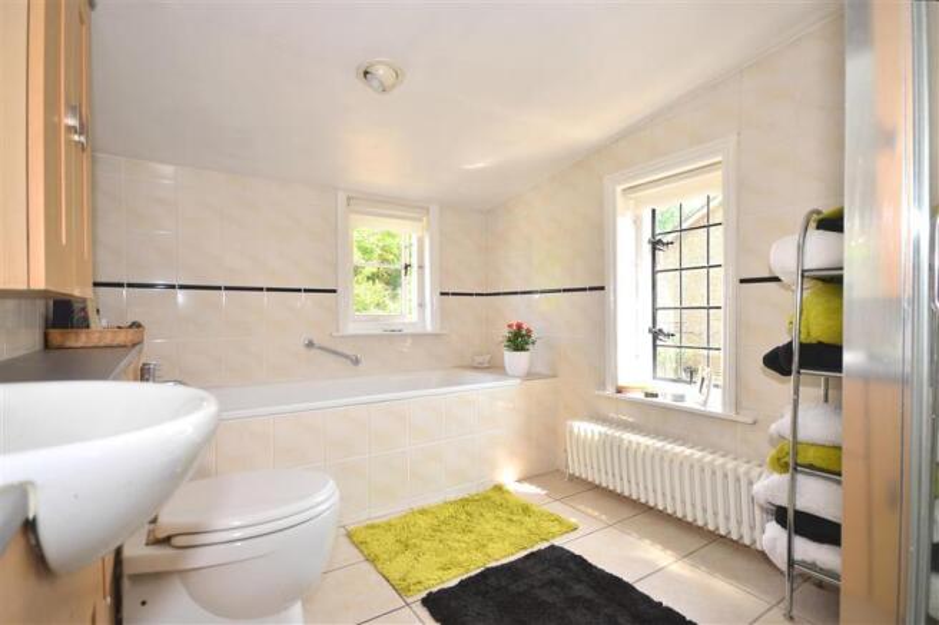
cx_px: 470
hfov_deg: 92.5
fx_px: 450
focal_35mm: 17
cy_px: 312
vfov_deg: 69.6
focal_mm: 11.5
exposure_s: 1/80
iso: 200
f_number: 5
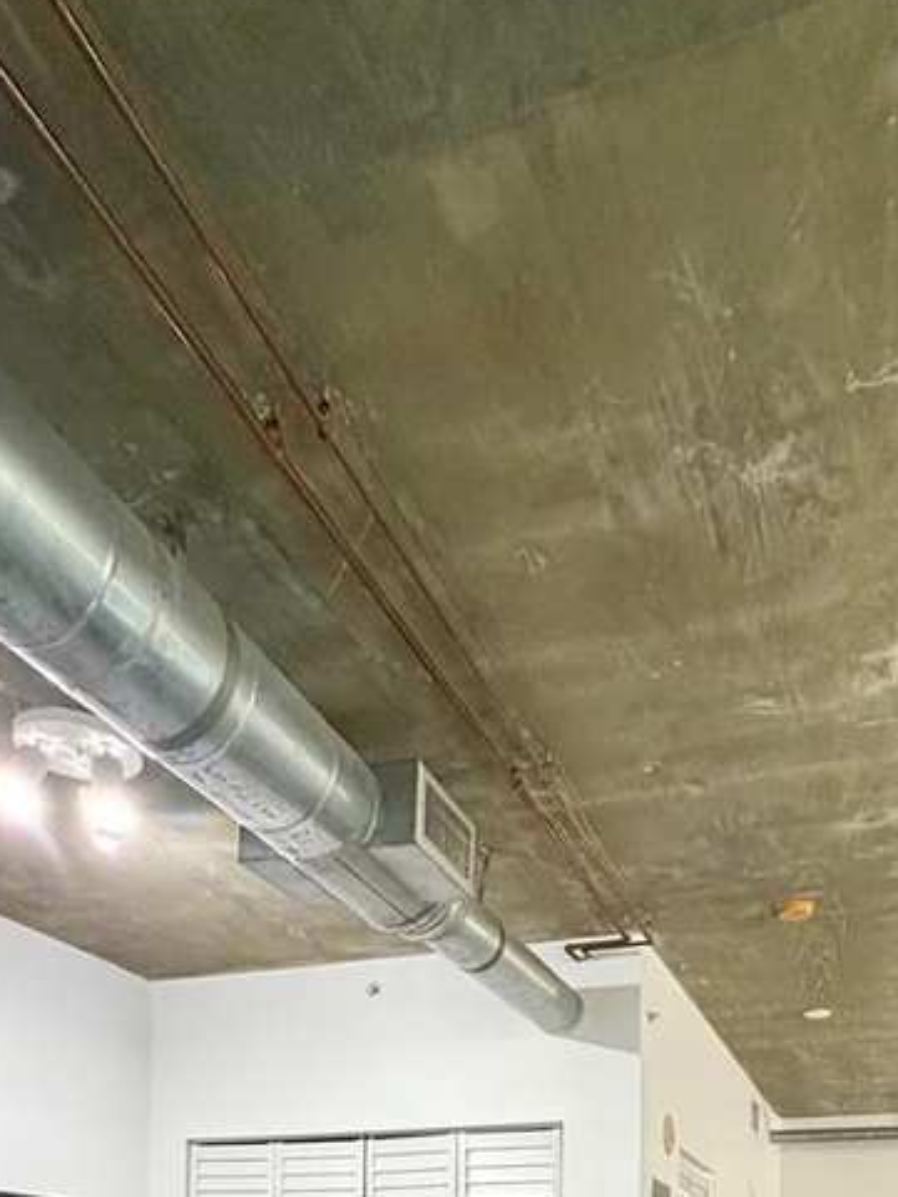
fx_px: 1072
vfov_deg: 45.3
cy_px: 1292
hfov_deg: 44.9
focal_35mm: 31
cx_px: 585
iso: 500
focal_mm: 2.22
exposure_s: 1/60
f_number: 2.2
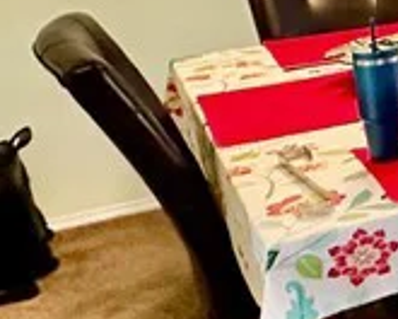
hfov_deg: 15.6
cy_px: 19
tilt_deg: -14.2
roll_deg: +0.3
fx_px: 1001
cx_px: 878
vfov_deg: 17.7
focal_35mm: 85
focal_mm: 2.22
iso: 400
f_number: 2.2
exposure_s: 1/60
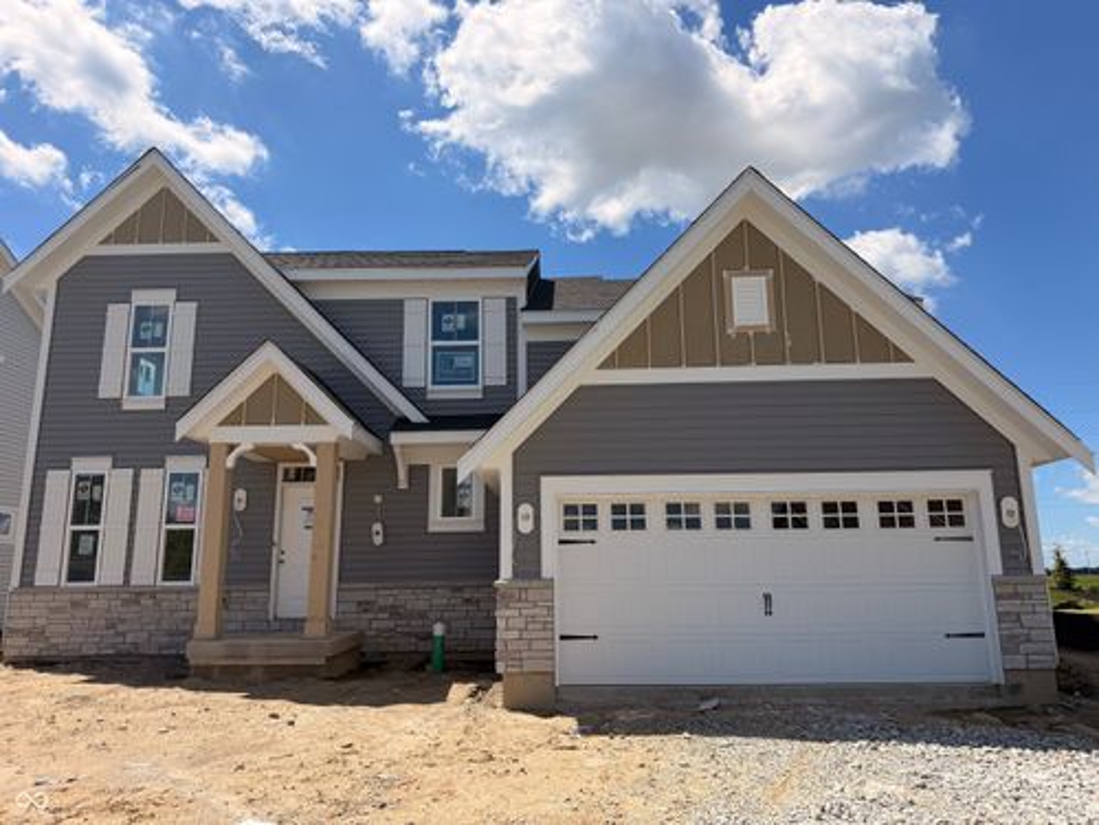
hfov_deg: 71.6
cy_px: 412
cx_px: 550
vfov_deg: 56.8
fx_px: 762
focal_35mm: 24
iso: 80
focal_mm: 6.76
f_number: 1.78
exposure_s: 1/6711
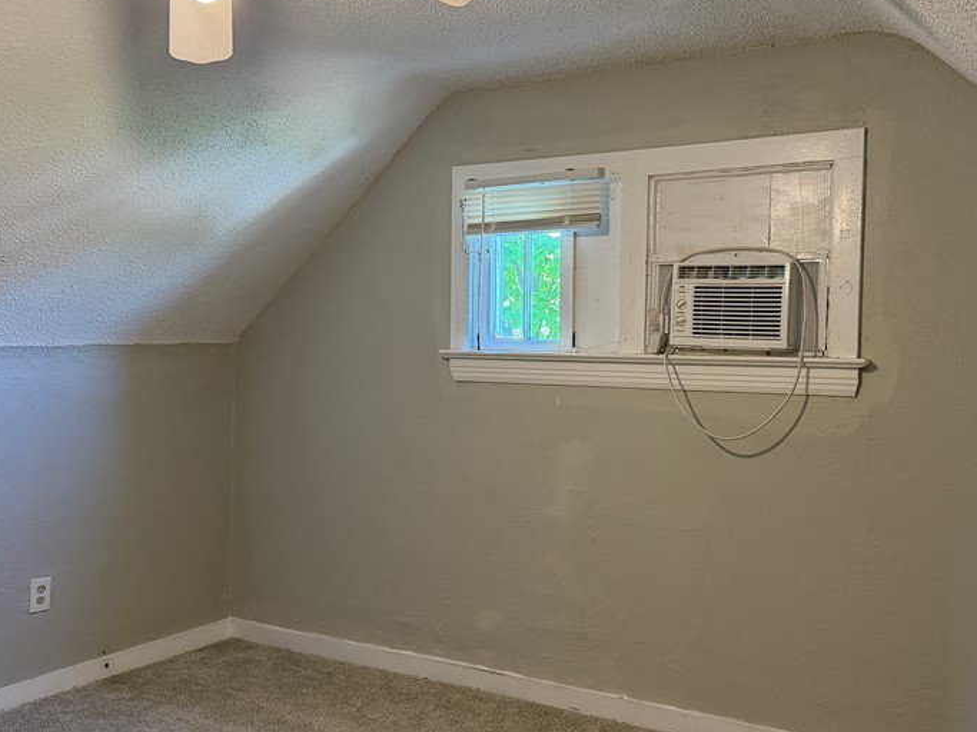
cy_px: 367
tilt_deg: -1.4
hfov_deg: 51.0
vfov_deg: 39.6
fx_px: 1016
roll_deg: -1.0
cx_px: 588
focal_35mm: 36
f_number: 1.78
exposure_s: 1/120
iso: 400
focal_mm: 6.76
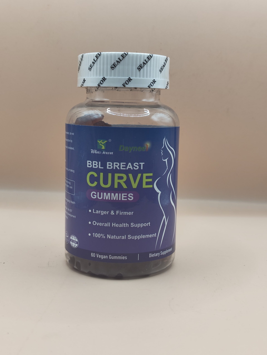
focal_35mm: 50
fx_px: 514
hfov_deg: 29.1
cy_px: 178
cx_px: 134
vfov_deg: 38.2
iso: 155
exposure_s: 1/100
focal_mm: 5.56
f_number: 1.88
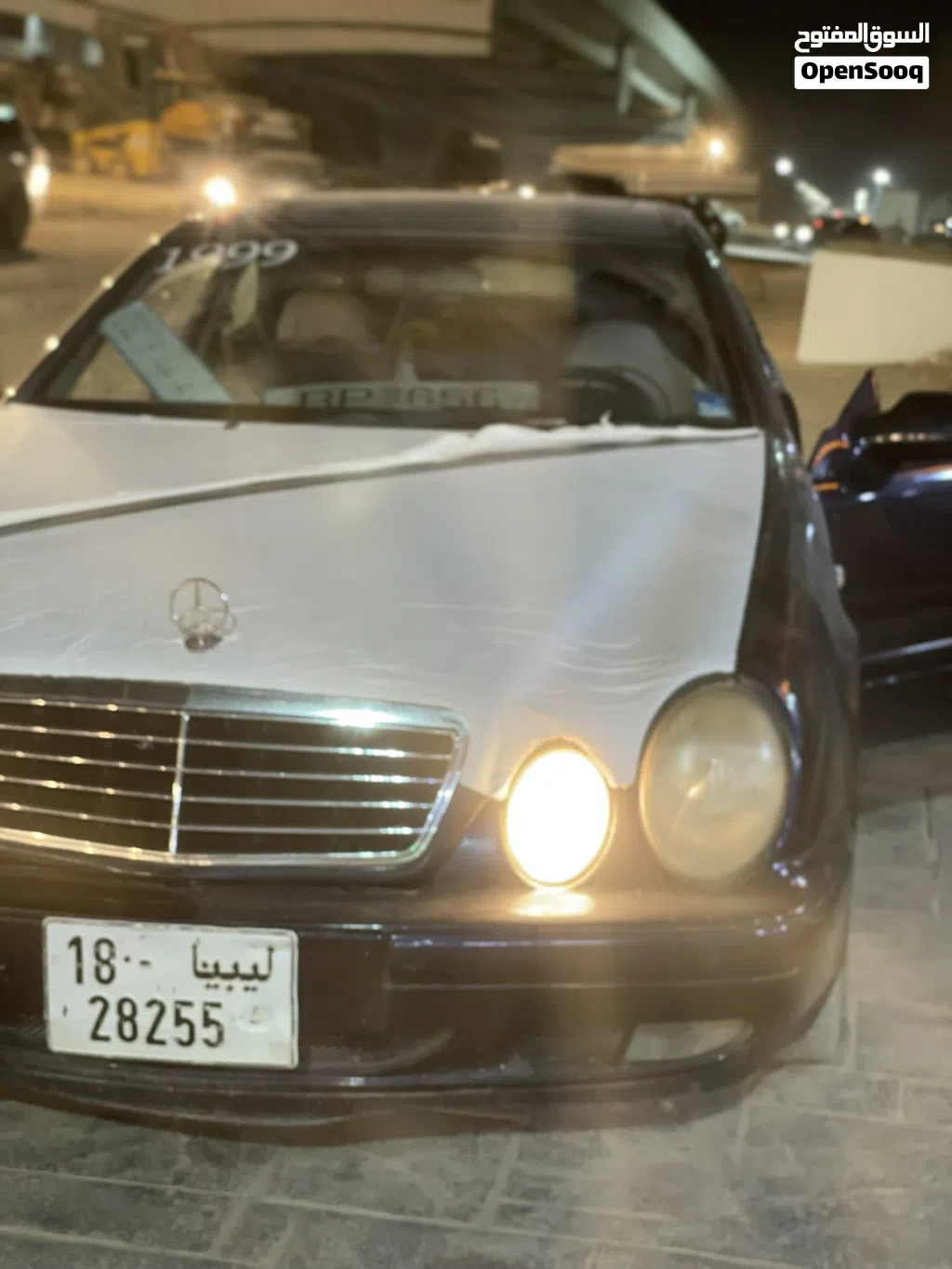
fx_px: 1906
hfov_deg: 28.0
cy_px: 634
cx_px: 476
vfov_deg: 36.8
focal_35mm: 52
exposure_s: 1/40
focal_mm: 6
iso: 250
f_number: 2
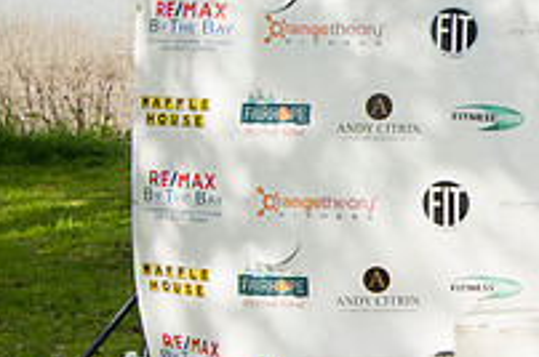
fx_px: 1928
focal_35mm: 129
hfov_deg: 15.0
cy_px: 79
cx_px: 760
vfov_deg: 10.6
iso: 250
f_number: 9
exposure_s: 1/200
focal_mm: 30
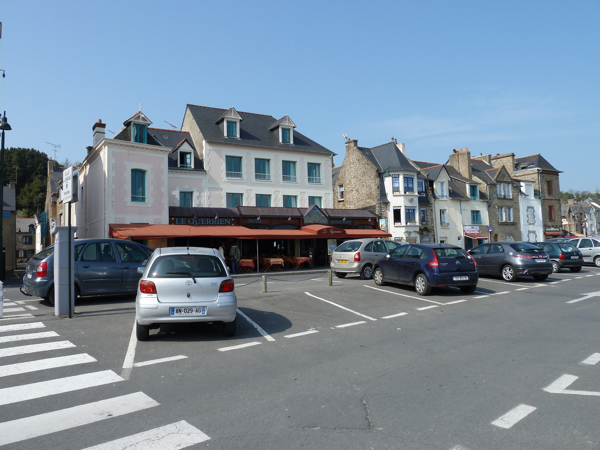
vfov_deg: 54.9
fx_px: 433
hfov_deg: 69.4
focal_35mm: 25
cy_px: 225
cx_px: 300
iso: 80
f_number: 4.5
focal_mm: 4.1
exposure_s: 1/500
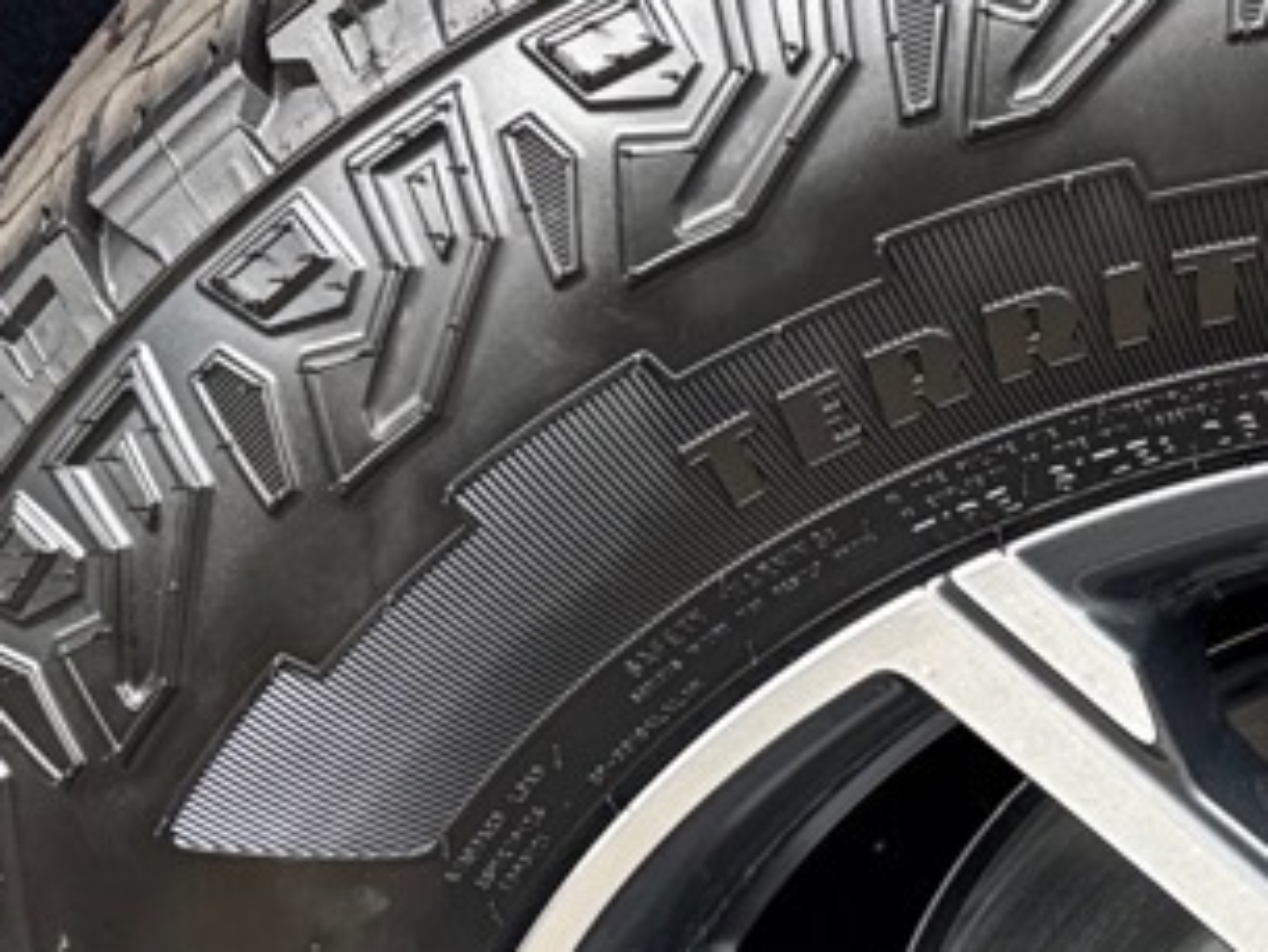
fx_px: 4617
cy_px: 1143
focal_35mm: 126
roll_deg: +0.2
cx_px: 1534
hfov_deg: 15.1
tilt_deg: -33.9
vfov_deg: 11.5
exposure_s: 1/121
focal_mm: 6.76
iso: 80
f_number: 1.78
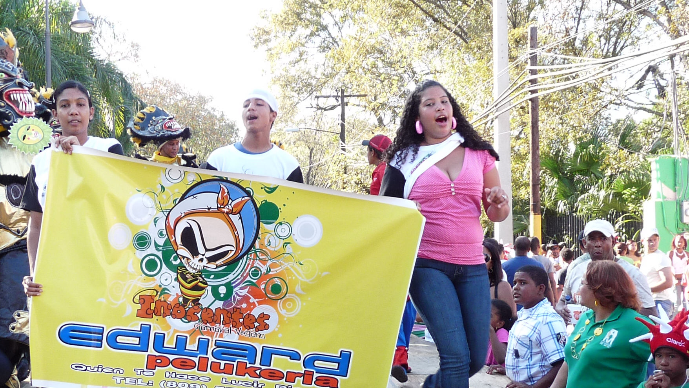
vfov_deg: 22.2
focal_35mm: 54
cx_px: 257
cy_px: 243
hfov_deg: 38.2
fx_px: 987
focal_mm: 4.8
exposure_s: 1/100
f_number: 3.2
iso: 100
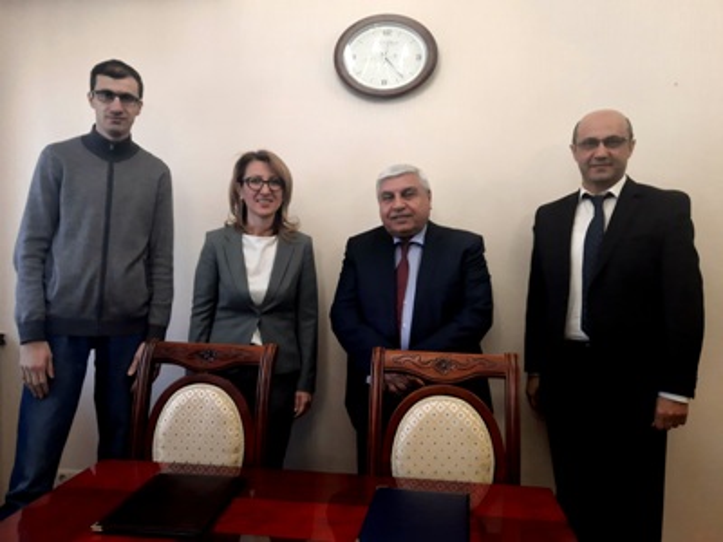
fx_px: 522
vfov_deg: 54.9
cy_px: 271
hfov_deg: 69.4
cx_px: 362
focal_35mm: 25
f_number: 2
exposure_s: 1/50
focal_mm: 4.6
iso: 160
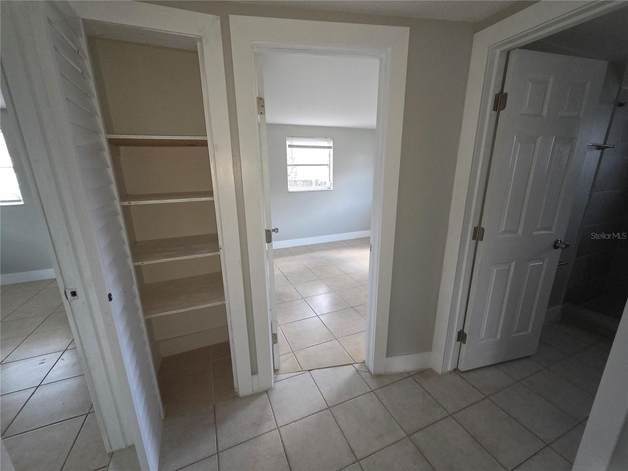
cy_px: 236
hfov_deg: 106.2
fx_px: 236
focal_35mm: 13
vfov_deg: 89.9
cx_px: 314
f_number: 2.2
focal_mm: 2.2
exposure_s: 1/60
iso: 160
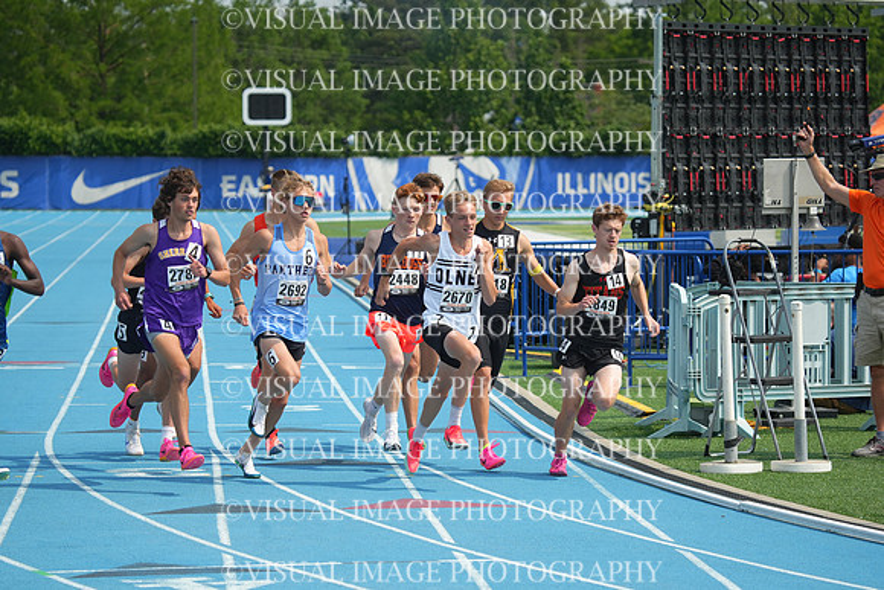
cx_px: 442
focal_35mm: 180
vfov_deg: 7.6
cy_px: 295
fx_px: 4421
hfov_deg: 11.4
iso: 500
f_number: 5.6
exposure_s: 1/3200
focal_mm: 180
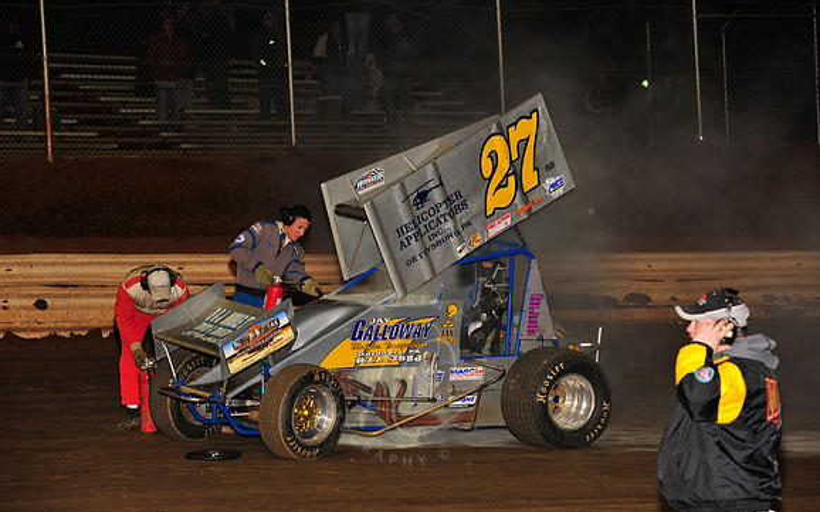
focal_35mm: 138
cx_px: 410
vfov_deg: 9.5
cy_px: 250
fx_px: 3083
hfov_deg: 15.1
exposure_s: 1/100
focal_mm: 135
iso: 800
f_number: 7.1
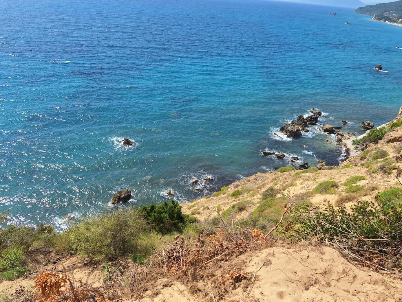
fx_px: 267
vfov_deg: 58.9
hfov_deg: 73.9
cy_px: 151
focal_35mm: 23
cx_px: 201
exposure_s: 1/2326
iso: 40
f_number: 1.8
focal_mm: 5.54
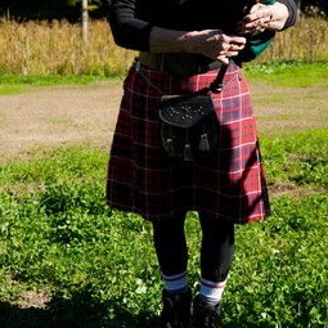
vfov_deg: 29.1
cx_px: 181
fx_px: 622
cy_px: 80
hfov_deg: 29.5
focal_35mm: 58
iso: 100
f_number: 4
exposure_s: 1/640
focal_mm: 29
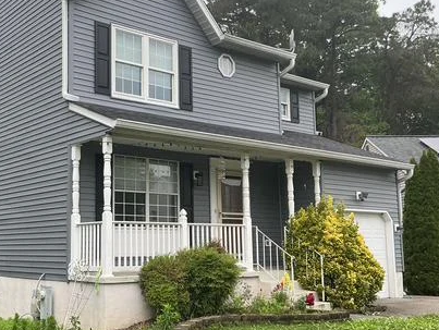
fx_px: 584
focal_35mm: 46
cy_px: 169
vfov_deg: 31.6
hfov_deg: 40.6
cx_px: 142
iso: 20
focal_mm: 3
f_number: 1.8
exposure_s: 1/158
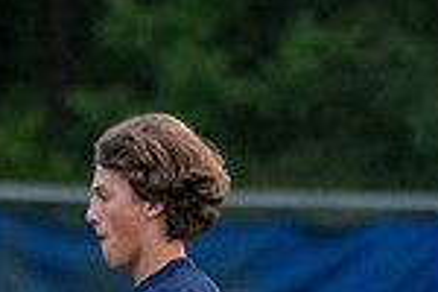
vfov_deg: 0.8
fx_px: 21837
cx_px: 207
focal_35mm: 1795
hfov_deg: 1.1
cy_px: 488
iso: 3200
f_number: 5.6
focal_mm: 310
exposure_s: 1/2000
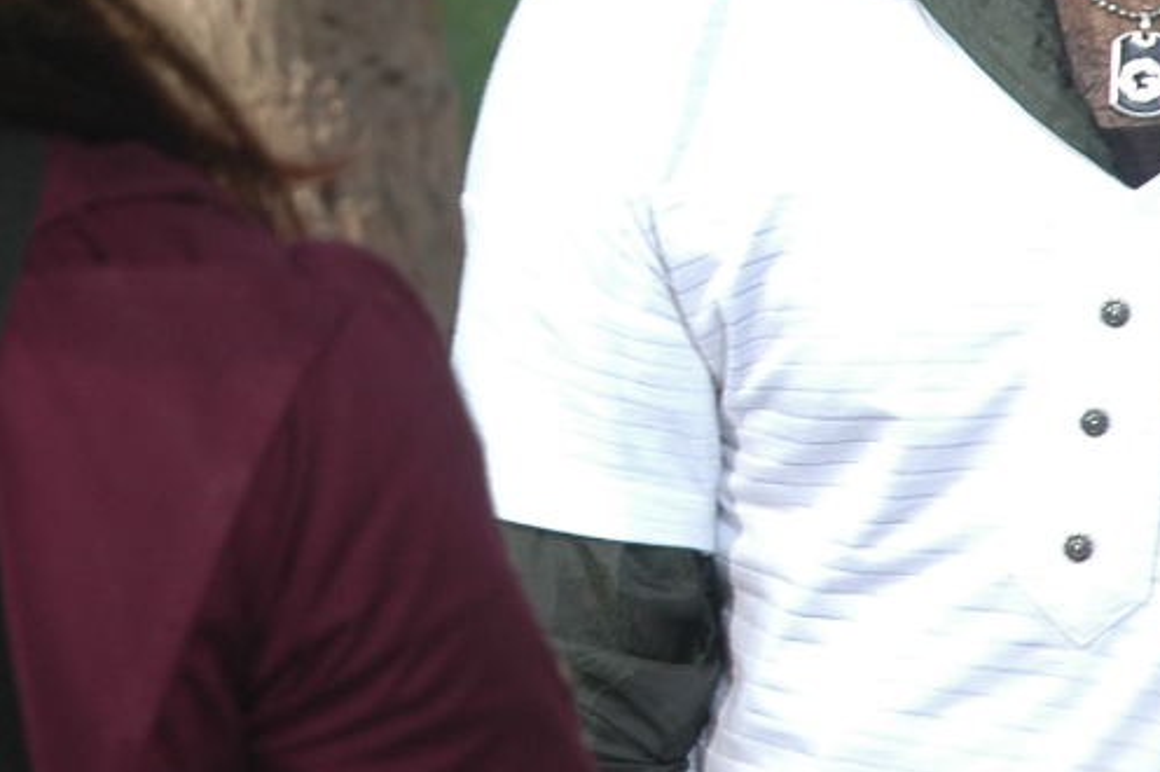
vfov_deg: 4.0
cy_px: 14
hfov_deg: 6.1
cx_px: 297
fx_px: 10916
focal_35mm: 339
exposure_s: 1/125
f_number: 6.7
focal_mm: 70
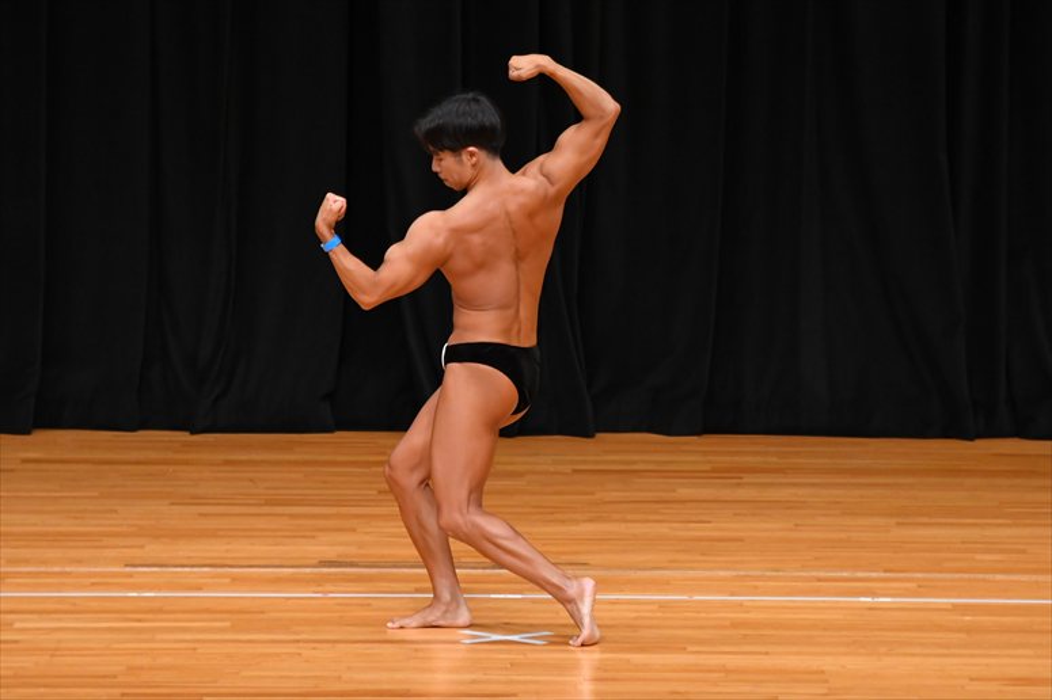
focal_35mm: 300
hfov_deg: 6.9
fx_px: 8763
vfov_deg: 4.6
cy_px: 350
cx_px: 526
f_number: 5.6
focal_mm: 200
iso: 3200
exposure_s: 1/400
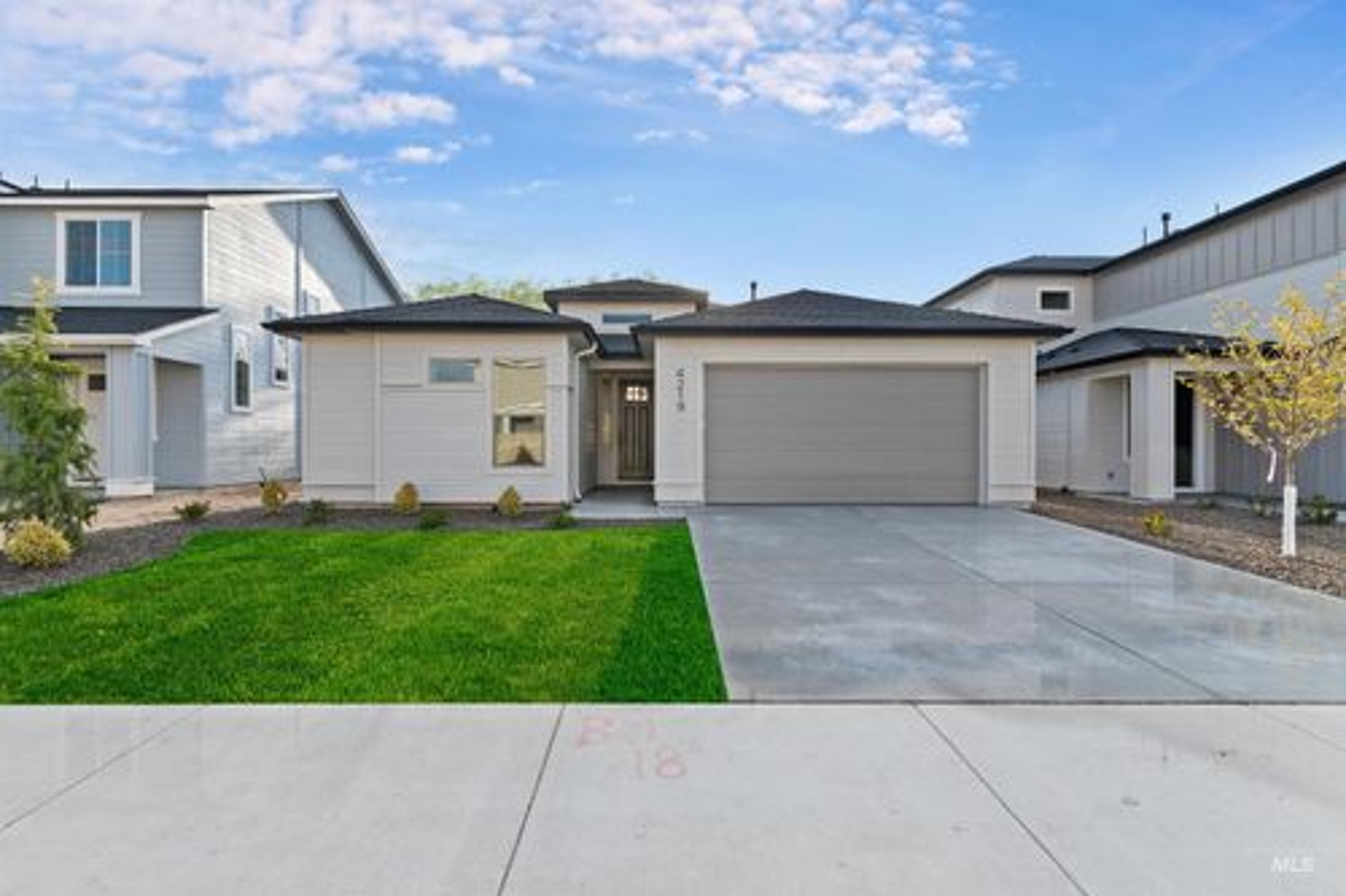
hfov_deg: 96.8
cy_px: 448
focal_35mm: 16
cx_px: 673
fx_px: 598
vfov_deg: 73.7
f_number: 11
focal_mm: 11
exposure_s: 1/50
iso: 320
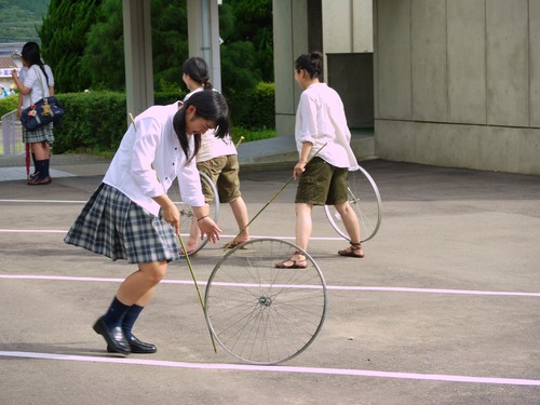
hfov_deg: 19.3
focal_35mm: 102
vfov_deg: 14.5
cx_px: 270
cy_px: 202
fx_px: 1591
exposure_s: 1/160
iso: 100
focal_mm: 51
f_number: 7.1
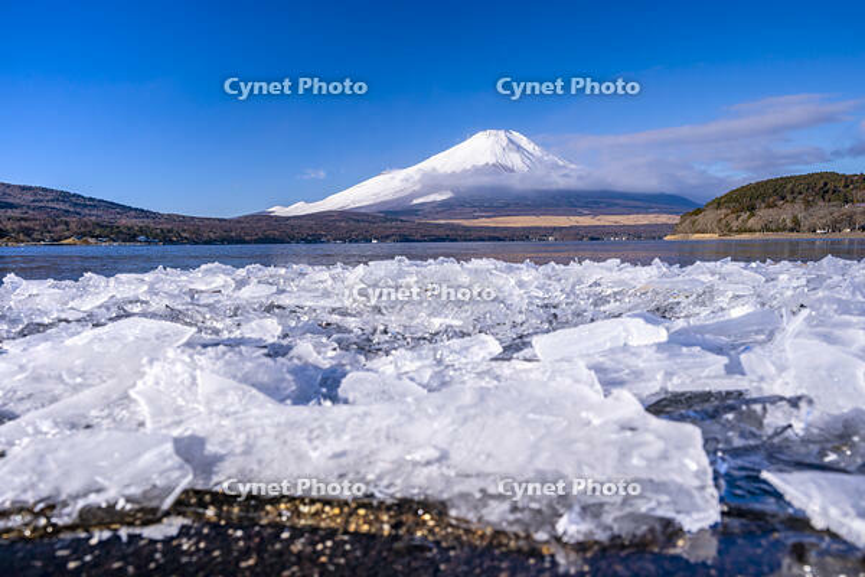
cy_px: 288
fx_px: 577
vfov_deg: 53.1
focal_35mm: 24
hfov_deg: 73.7
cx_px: 432
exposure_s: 1/200
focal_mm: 24
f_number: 9
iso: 200
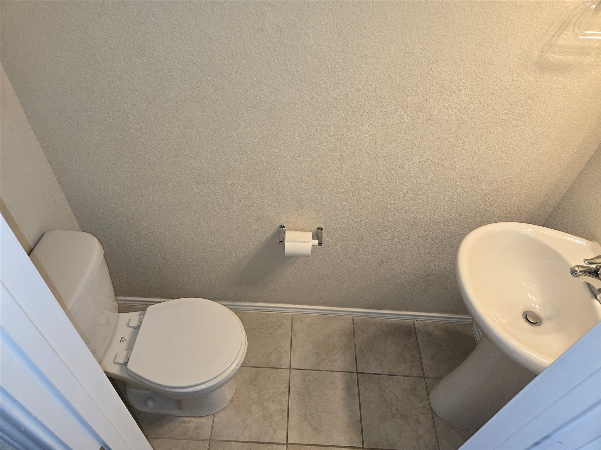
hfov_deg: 73.9
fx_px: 399
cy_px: 225
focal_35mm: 23
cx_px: 300
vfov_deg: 58.9
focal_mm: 5.4
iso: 64
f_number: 1.8
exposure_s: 1/60
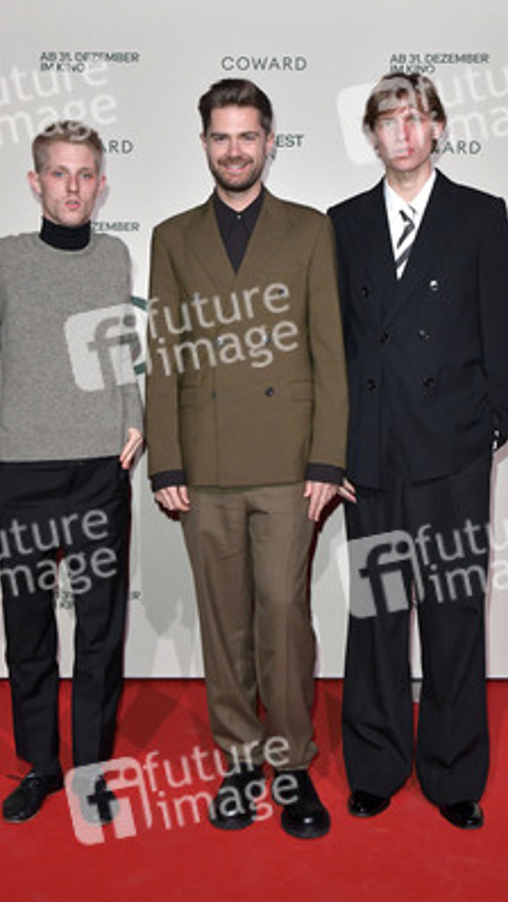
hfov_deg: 29.7
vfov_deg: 50.5
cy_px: 451
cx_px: 247
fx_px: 957
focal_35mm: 40
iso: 2500
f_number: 6.3
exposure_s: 1/250
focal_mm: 38
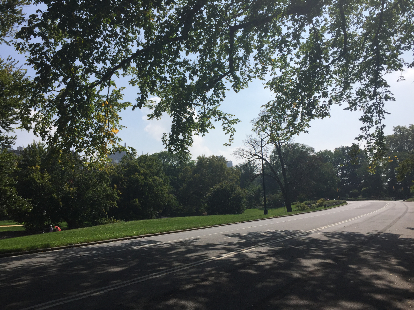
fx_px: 347
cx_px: 207
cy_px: 155
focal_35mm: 29
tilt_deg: +9.8
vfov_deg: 48.2
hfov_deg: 61.7
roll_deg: +0.1
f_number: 2.2
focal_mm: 4.15
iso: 32
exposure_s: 1/4405
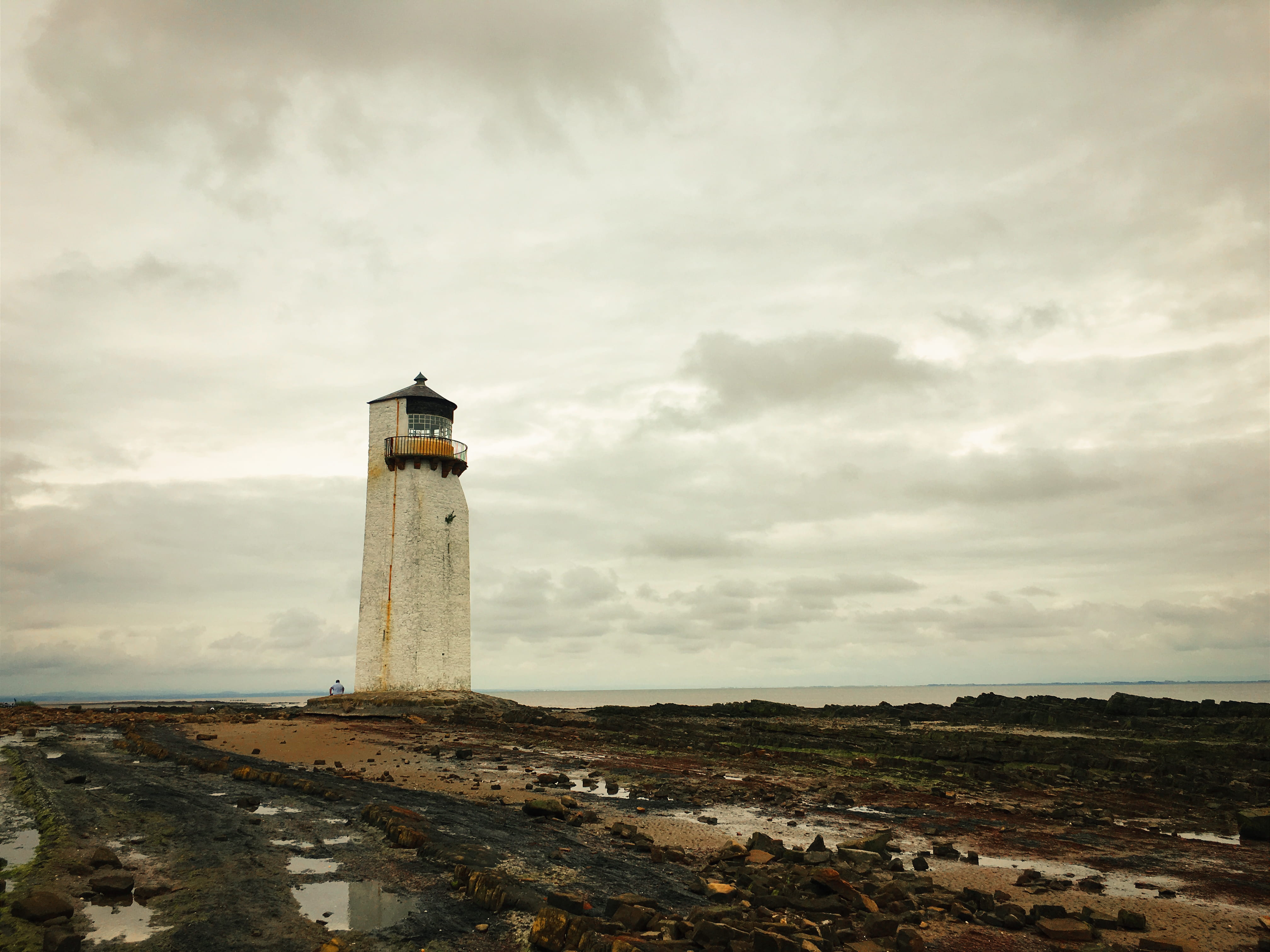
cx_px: 635
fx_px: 1064
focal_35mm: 29
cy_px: 476
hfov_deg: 61.7
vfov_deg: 48.2
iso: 25
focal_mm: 4.15
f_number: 2.2
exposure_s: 1/2331
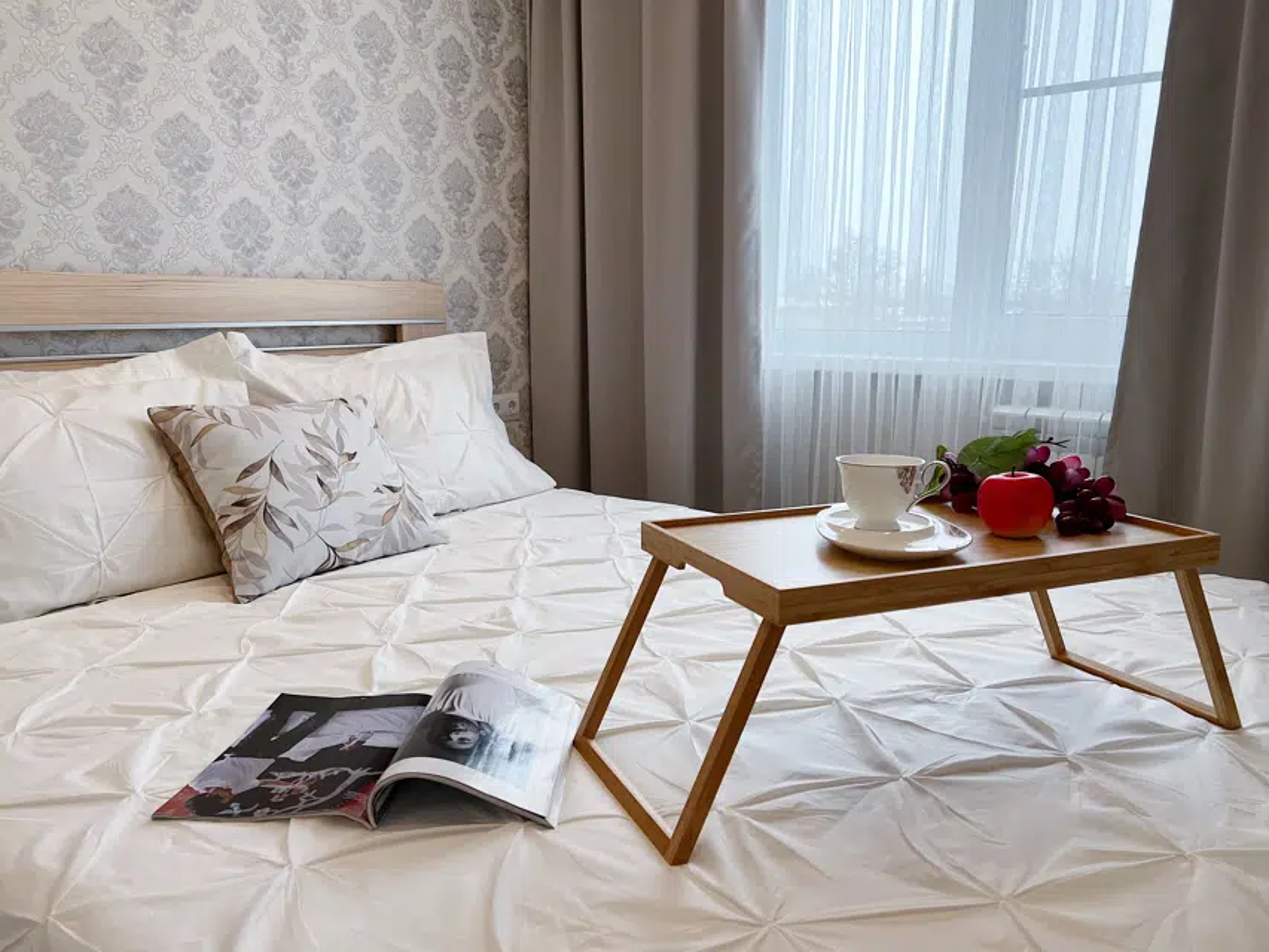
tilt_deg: -11.2
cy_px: 476
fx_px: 953
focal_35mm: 26
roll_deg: -0.1
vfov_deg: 53.1
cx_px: 634
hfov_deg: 67.3
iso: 50
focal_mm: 5.7
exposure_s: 1/299
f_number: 1.5
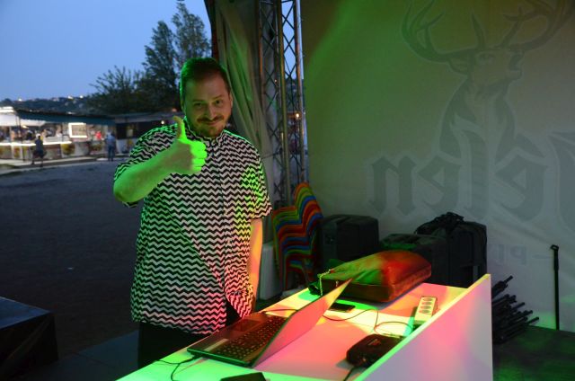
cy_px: 190
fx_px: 574
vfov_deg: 36.7
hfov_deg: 53.2
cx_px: 288
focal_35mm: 36
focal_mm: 24
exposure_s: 1/100
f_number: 2.8
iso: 3200
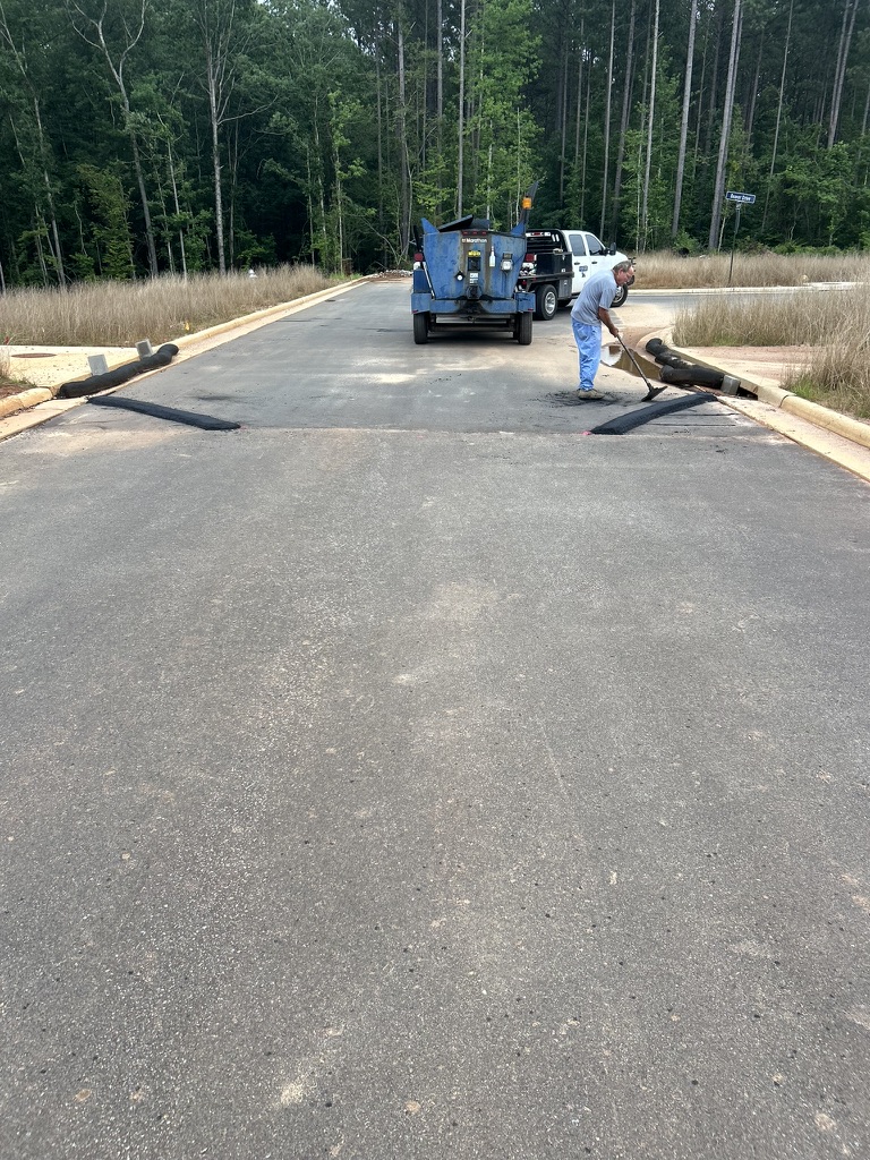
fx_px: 871
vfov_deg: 67.3
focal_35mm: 26
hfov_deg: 53.1
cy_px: 580
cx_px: 435
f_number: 1.5
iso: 50
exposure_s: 1/780
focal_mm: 5.7
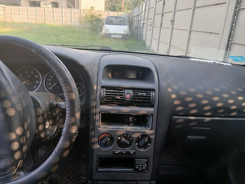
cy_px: 92
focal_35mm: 26
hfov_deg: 67.3
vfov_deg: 53.1
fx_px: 184
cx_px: 122
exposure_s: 1/50.3
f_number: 1.8
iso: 50
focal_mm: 3.98
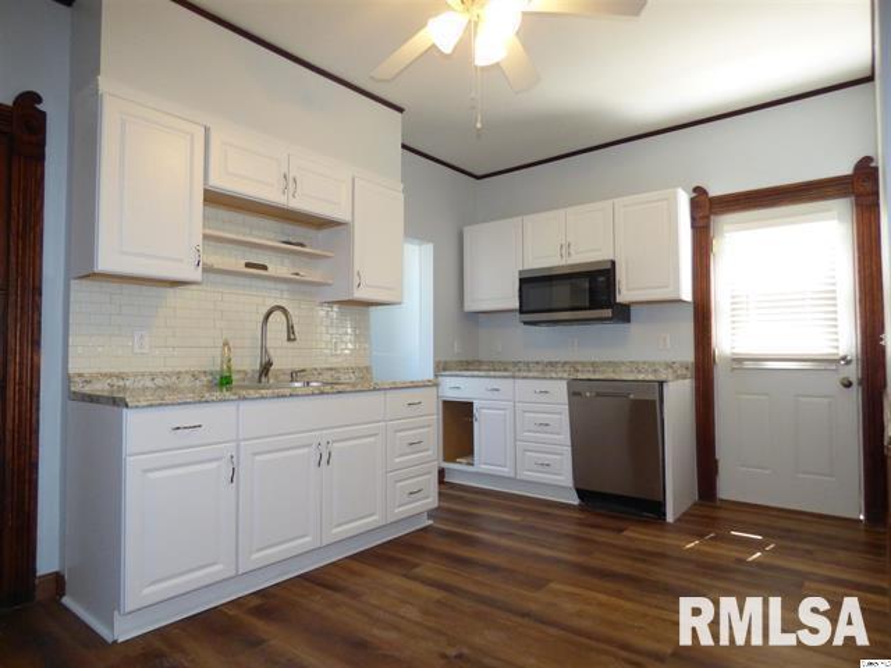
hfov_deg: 81.7
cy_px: 334
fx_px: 515
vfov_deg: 66.0
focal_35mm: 20
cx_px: 446
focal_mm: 3.58
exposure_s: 1/60
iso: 400
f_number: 2.8
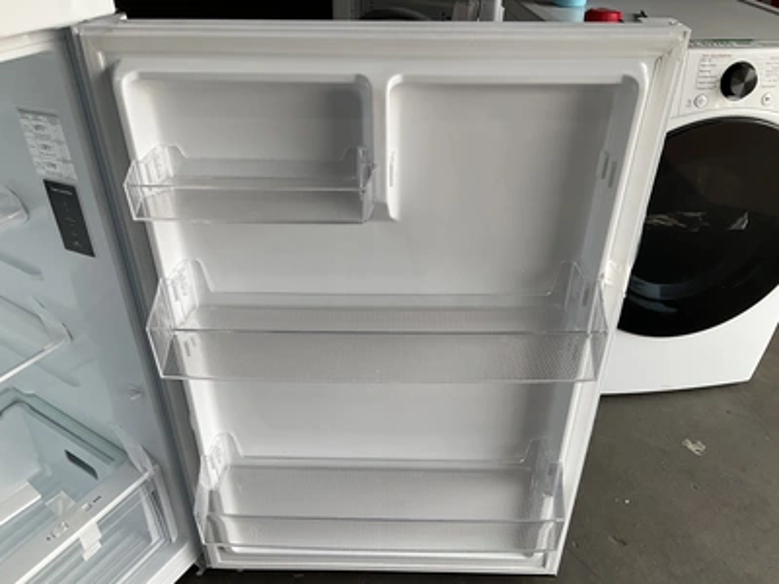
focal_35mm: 29
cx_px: 390
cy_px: 292
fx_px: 653
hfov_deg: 61.7
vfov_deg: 48.2
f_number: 1.8
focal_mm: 3
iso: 25
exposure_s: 1/302
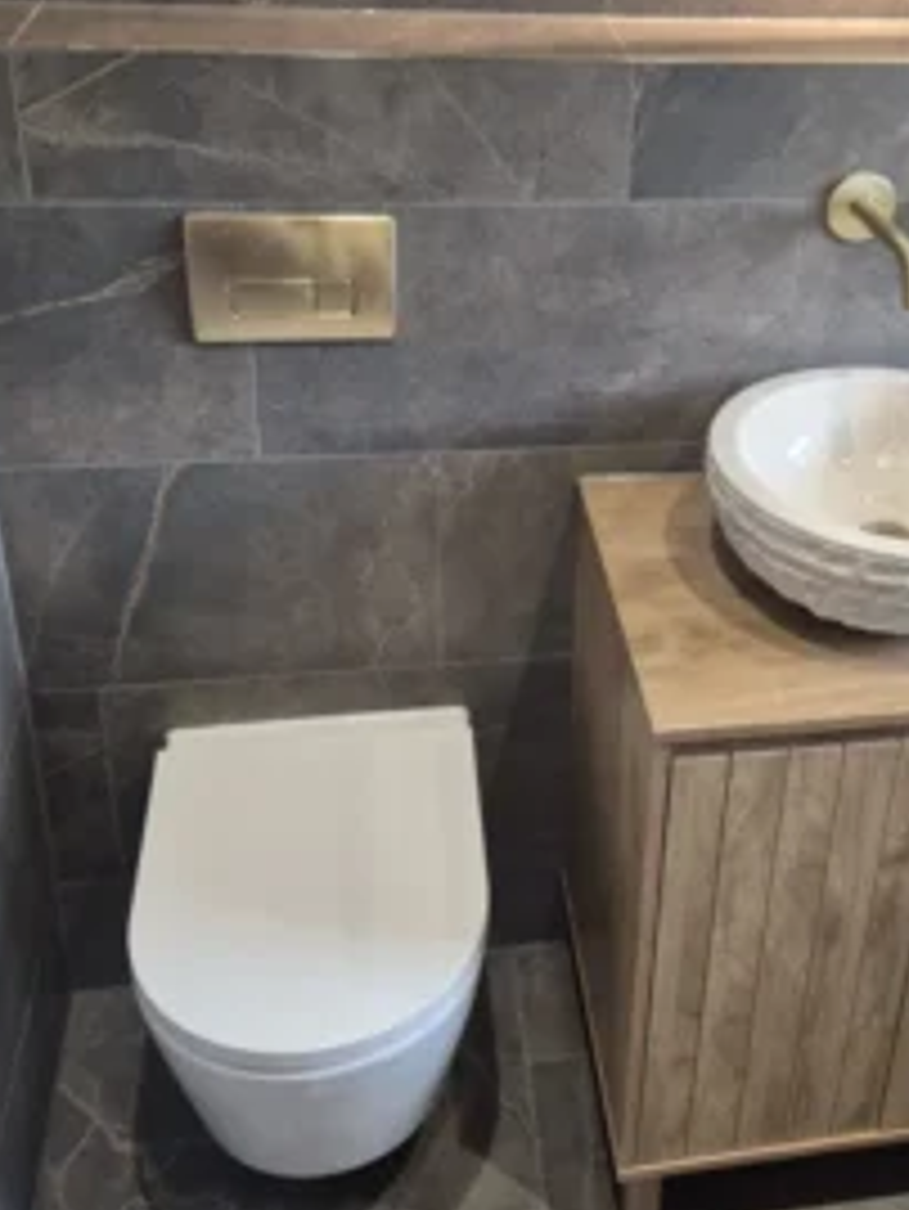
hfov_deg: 34.6
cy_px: 418
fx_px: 1434
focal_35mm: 41
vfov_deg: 45.2
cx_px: 644
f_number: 1.8
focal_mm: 5.4
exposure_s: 1/100
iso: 200
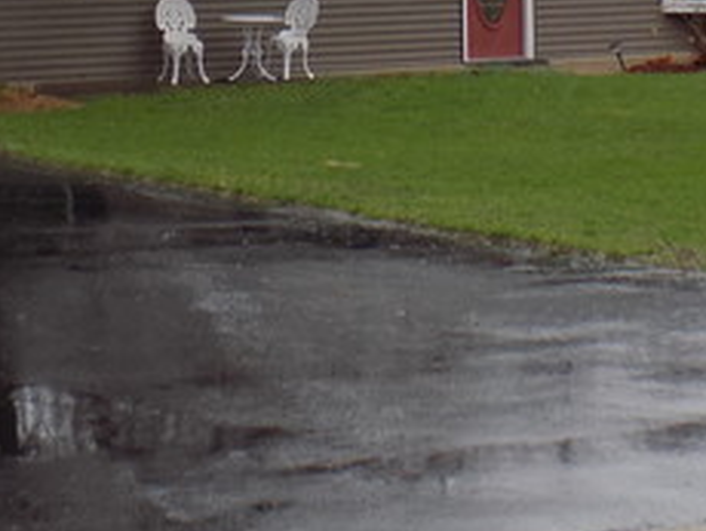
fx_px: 2613
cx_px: 577
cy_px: -95
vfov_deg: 11.4
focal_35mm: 128
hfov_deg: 15.3
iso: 80
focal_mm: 8.1
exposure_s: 1/160
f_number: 3.7
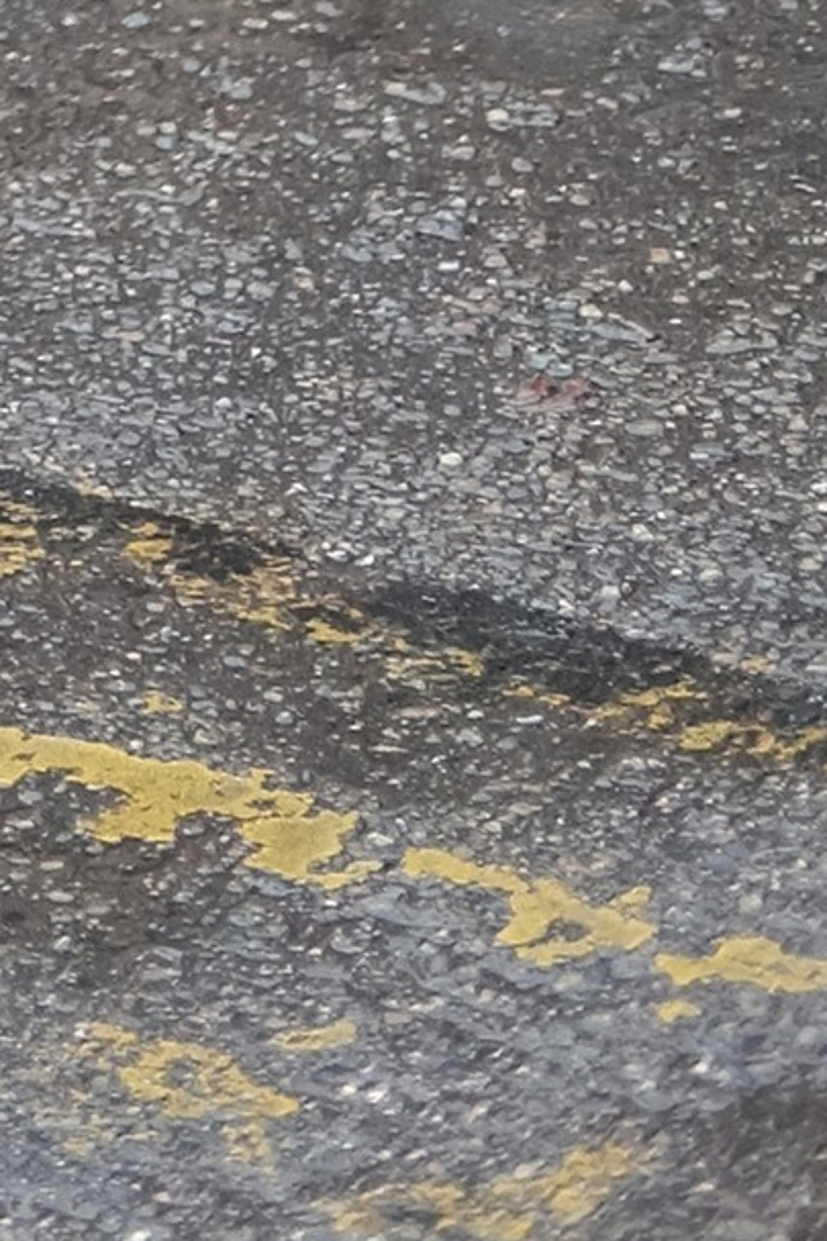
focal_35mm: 335
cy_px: -2388
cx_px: -1764
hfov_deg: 4.0
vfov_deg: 5.8
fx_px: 11549
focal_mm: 35
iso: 640
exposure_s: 1/1250
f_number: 2
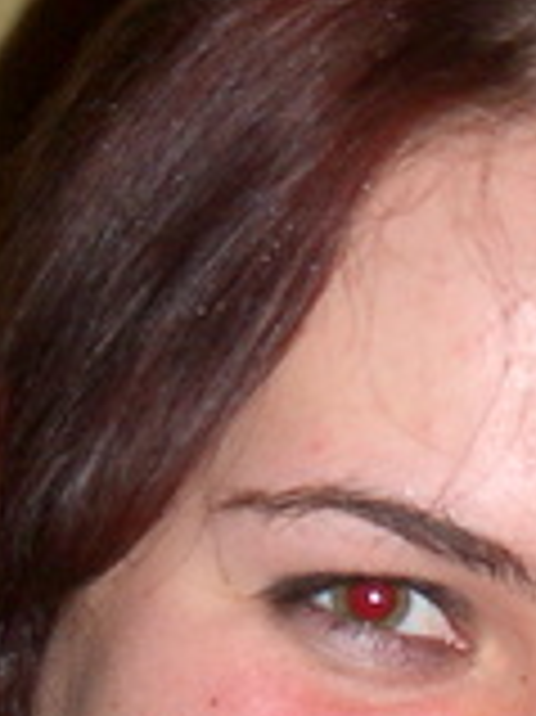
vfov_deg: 8.5
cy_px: 248
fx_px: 4796
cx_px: 367
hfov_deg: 6.4
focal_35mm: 232
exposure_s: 1/40
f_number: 3.5
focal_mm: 10.2
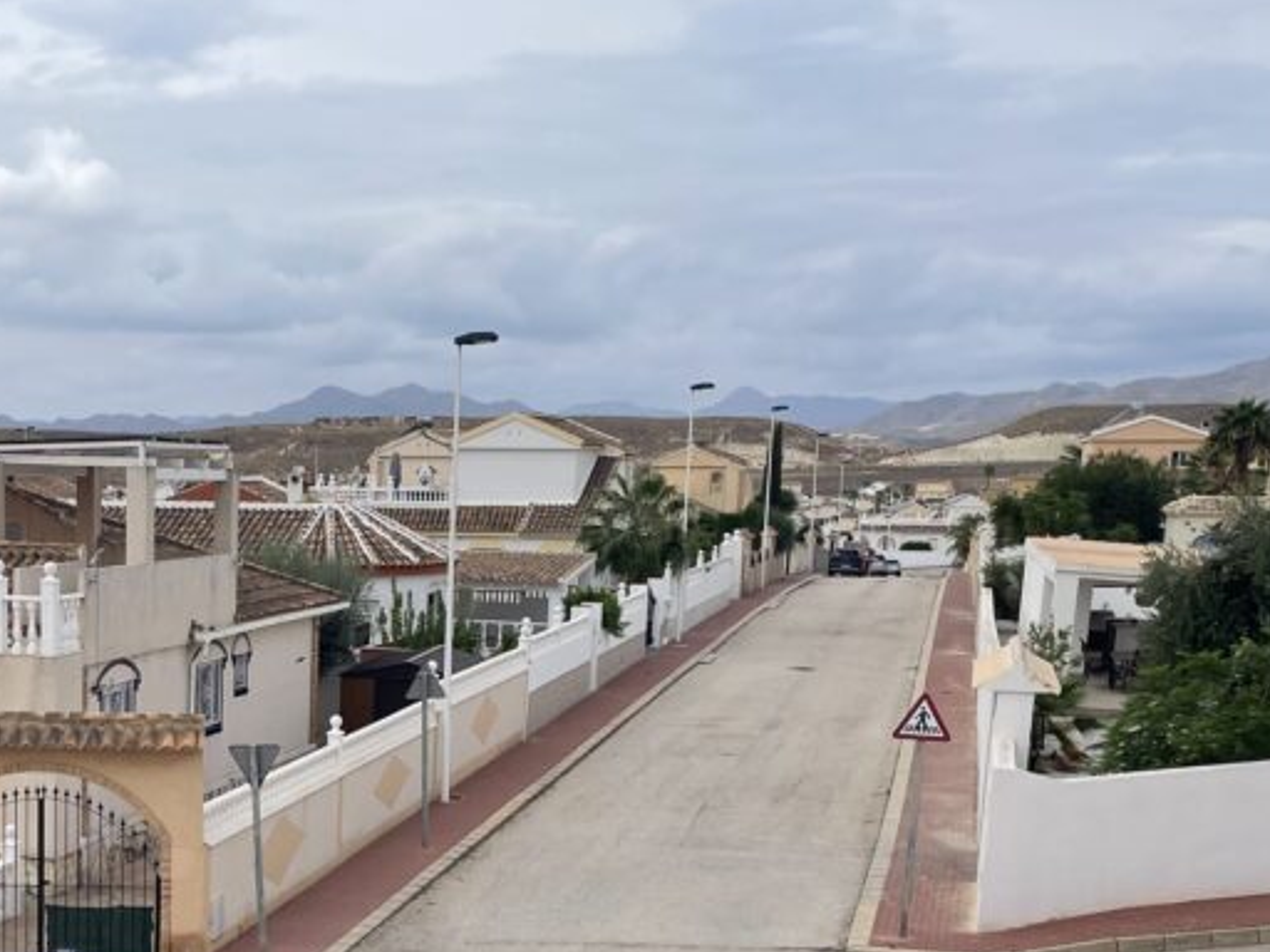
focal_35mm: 52
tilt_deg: -12.9
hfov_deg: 35.2
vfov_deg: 27.0
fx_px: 1908
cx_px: 184
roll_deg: -0.6
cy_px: 863
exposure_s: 1/3401
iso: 32
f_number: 1.6
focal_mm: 4.2
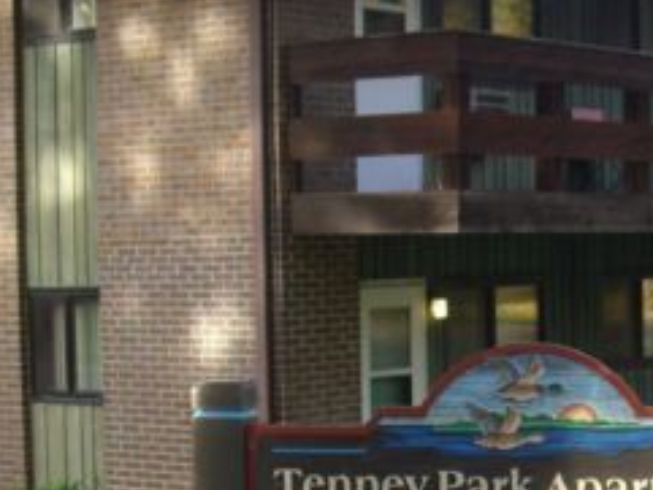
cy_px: 365
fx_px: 2038
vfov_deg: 13.7
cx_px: 592
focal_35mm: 108
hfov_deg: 17.9
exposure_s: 1/125
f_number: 2.8
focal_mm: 7.9
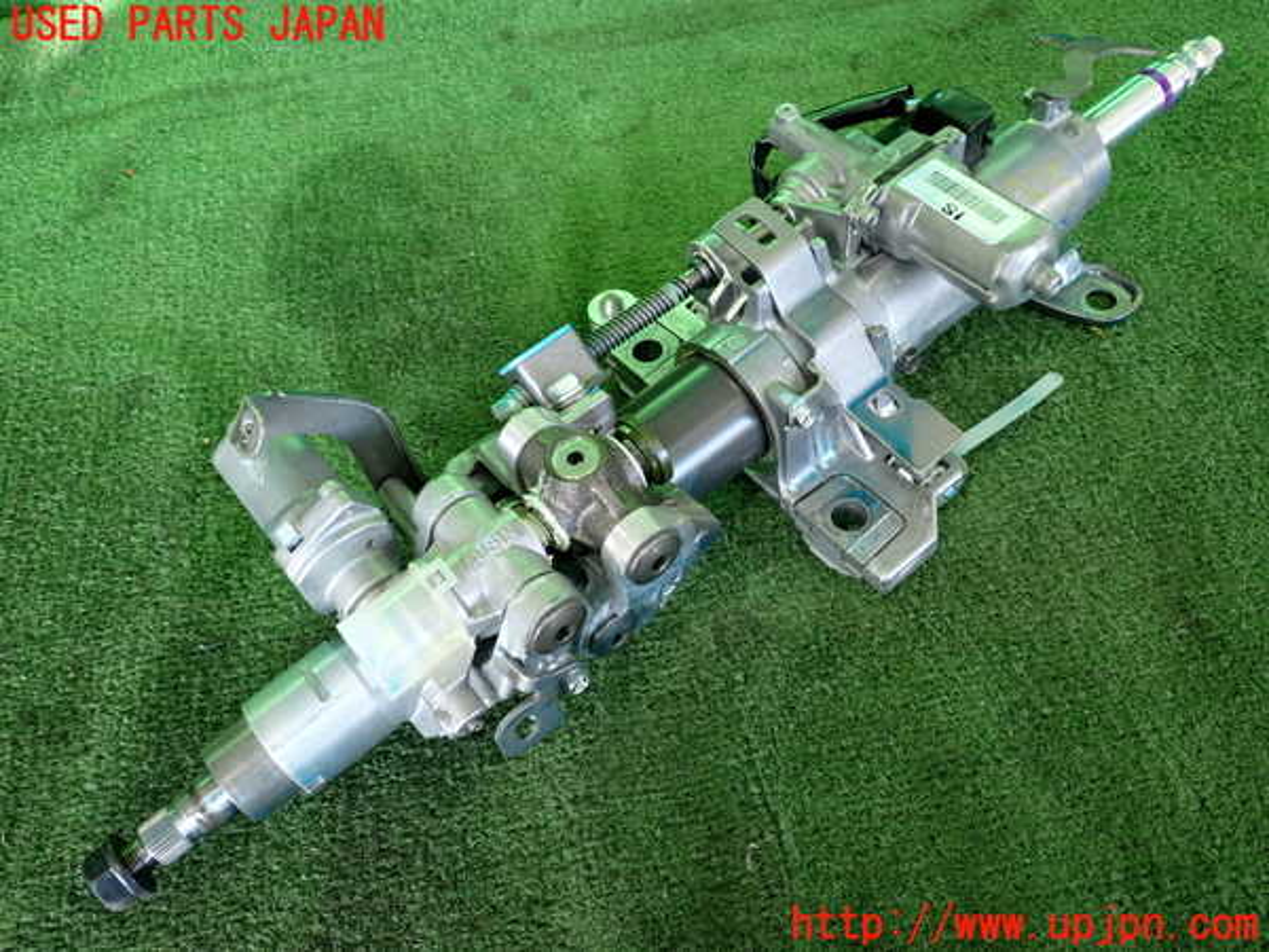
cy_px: 476
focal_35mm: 30
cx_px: 634
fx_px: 1100
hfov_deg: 60.0
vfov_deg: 46.8
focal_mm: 5.4
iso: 320
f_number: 2.3
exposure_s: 1/125
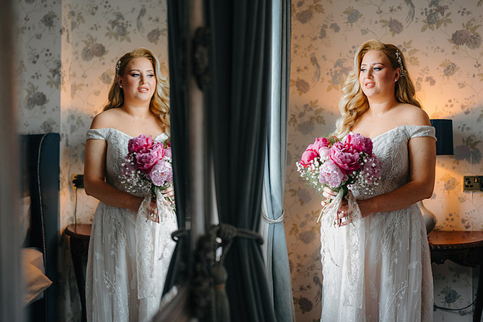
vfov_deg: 35.4
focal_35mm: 38
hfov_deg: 51.2
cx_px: 236
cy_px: 158
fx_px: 504
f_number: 1.4
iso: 200
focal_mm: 35
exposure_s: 1/200
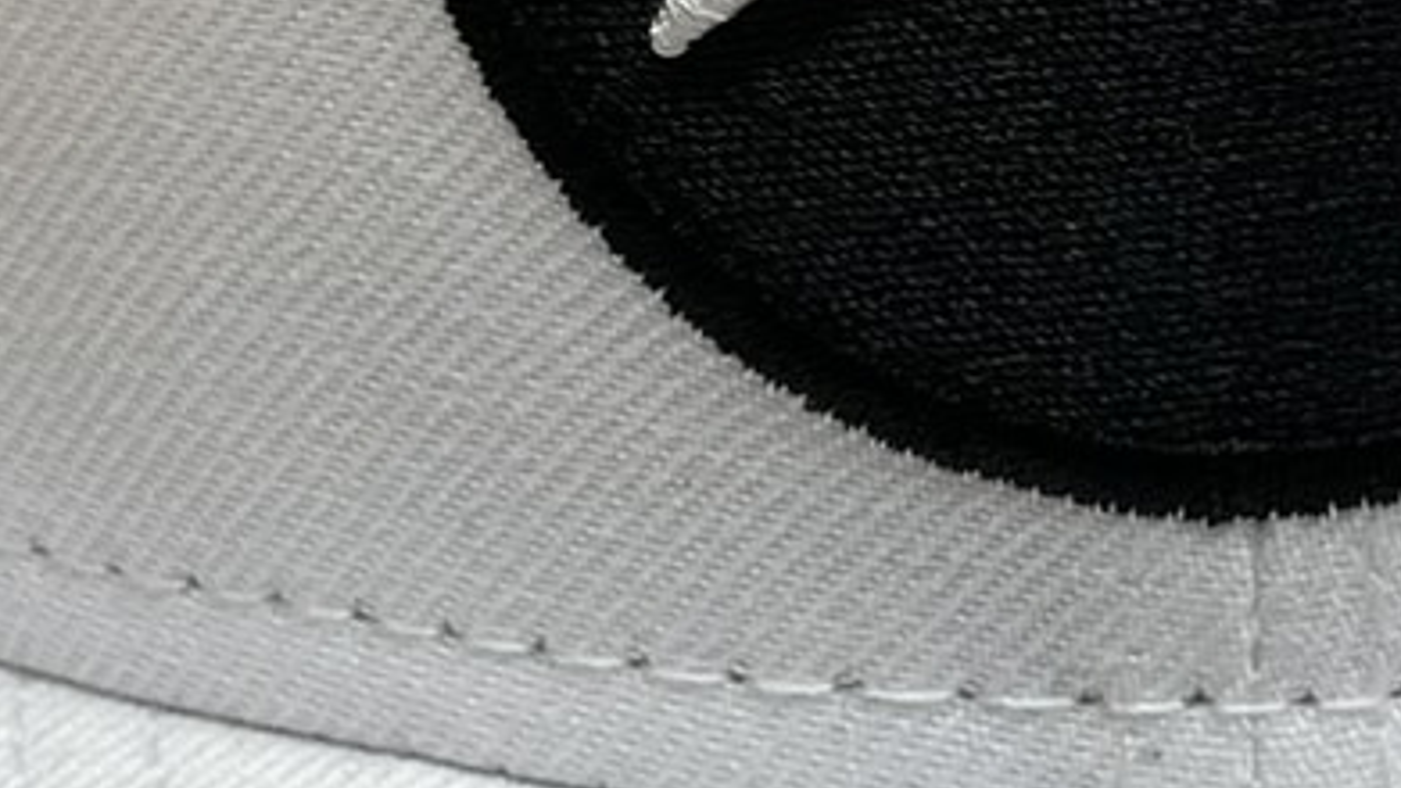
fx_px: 5164
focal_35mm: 139
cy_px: 82
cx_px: 1046
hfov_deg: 15.4
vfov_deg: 8.7
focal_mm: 4.2
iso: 64
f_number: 1.6
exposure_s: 1/121
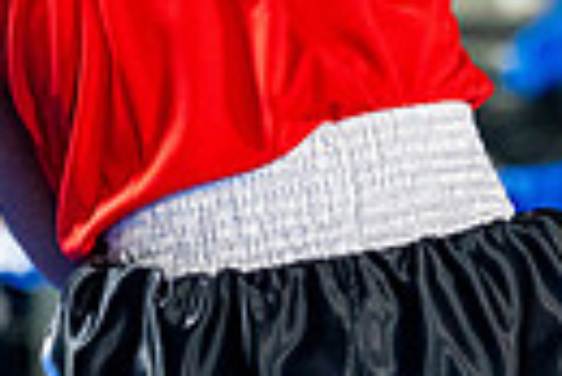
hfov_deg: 5.1
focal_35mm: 401
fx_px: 6267
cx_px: 731
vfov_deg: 3.4
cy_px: -140
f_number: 2
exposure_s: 1/800
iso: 4000
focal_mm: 90
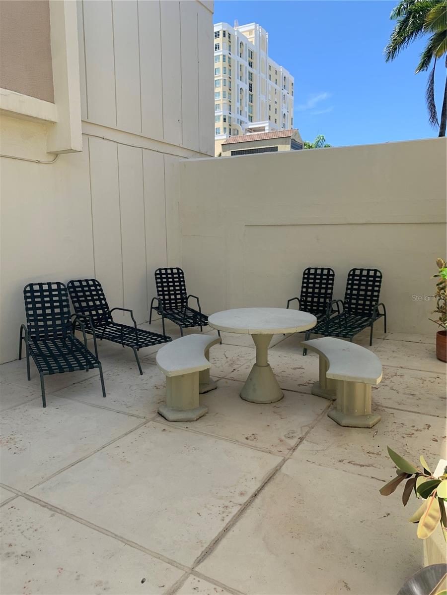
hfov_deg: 53.1
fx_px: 448
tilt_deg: -5.8
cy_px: 298
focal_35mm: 26
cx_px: 224
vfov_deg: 67.3
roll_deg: +0.1
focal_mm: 4.25
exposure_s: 1/1176
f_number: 1.8
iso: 25
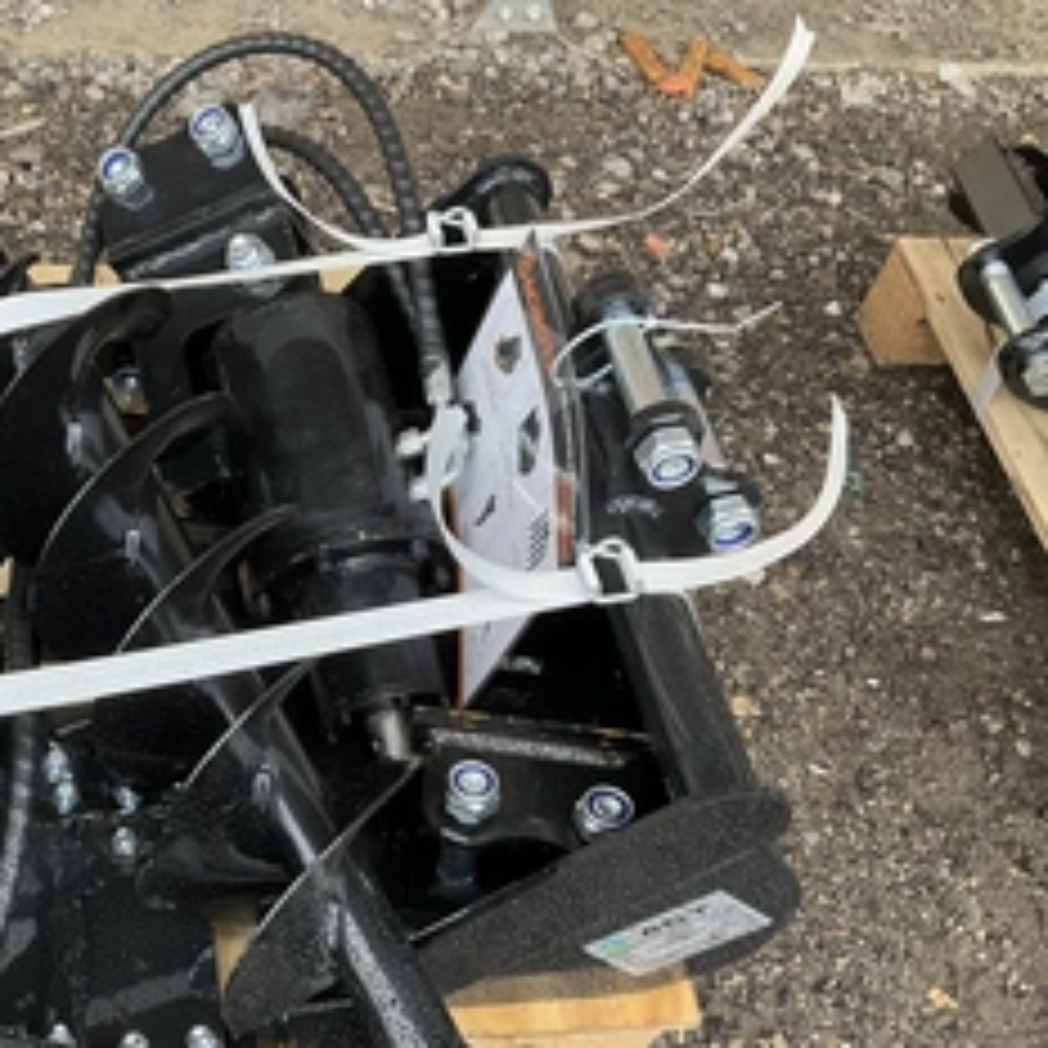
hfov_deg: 36.9
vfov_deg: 38.1
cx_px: 193
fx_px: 1507
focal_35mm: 44
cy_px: 648
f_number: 1.8
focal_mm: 3
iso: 64
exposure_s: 1/122
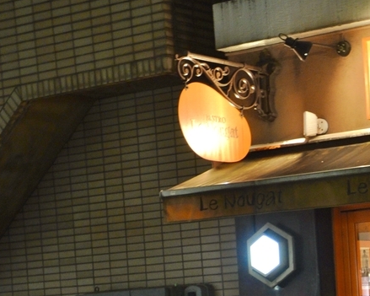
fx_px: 1347
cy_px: 335
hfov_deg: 15.1
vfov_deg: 12.3
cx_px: 446
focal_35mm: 123
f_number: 4.2
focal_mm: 32
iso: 640
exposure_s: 1/15
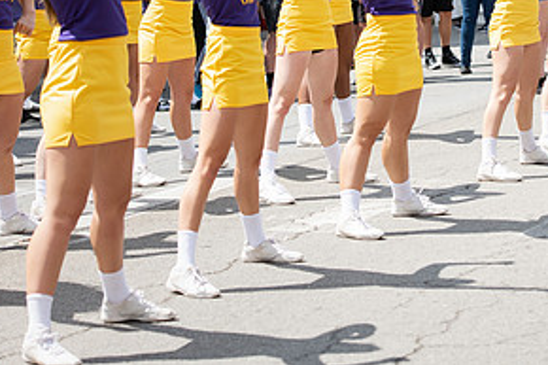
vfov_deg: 9.7
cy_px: 1
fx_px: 2130
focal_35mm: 140
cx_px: 429
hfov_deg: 14.6
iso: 200
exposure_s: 1/640
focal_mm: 70
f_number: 5.6
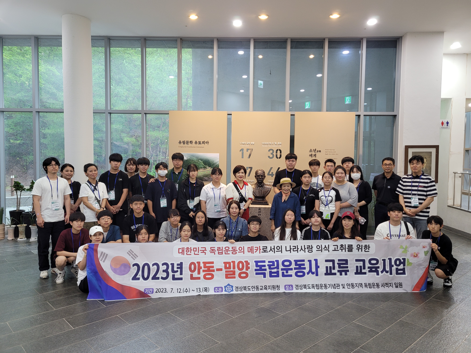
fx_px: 354
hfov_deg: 67.3
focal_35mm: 26
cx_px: 236
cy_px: 176
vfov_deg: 53.1
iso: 160
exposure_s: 1/40
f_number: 1.8
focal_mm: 5.4
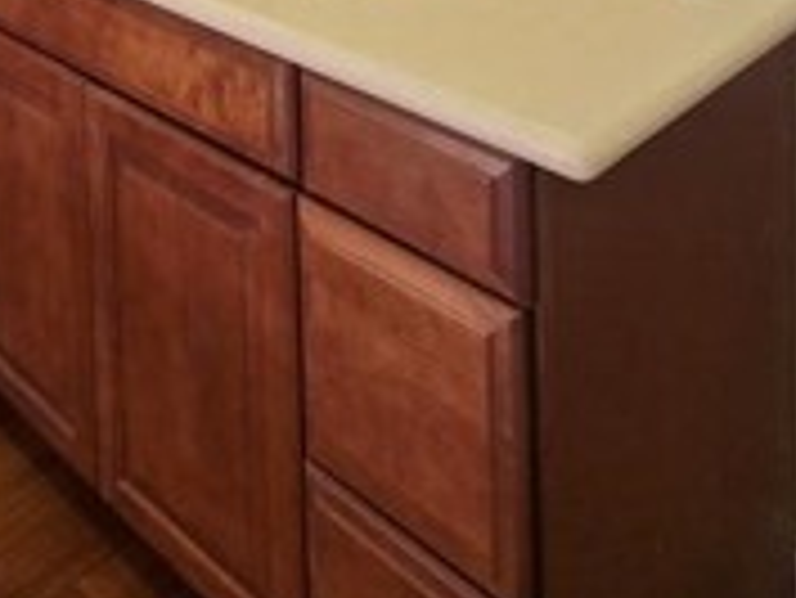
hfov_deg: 39.6
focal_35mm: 47
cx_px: 225
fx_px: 1082
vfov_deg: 23.4
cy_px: -346
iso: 125
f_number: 2.2
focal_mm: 1.7
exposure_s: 1/60
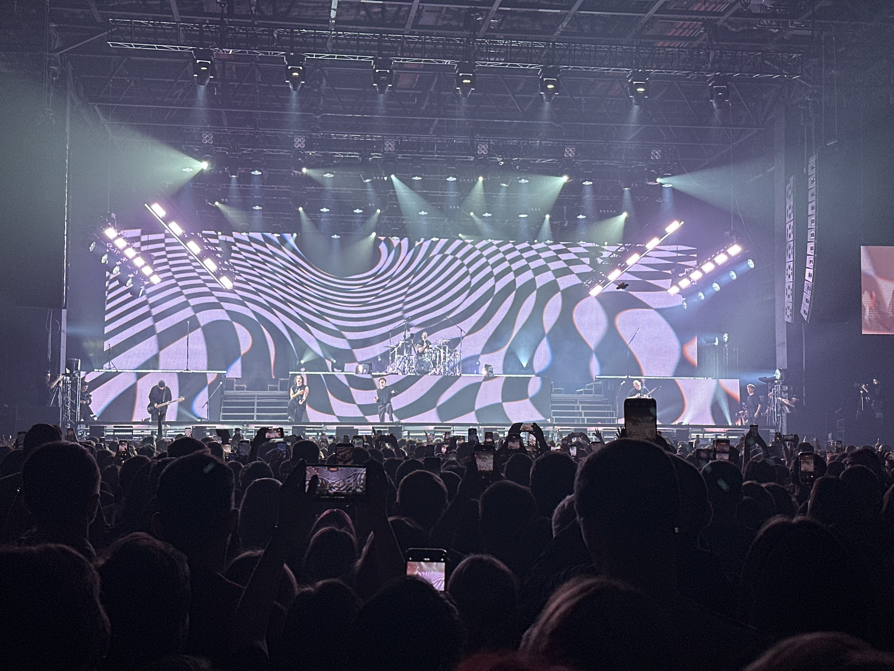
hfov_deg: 39.7
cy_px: 336
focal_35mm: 48
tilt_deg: +4.7
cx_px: 447
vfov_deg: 30.3
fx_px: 1240
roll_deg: -0.6
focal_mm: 6.86
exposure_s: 1/121
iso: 50
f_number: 1.78
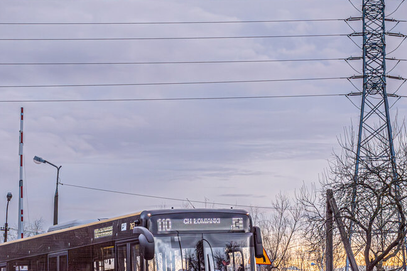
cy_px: 163
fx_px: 1412
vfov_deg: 11.0
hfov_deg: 16.4
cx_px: 204
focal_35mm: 125
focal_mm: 45
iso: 800
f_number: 7.1
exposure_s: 1/250
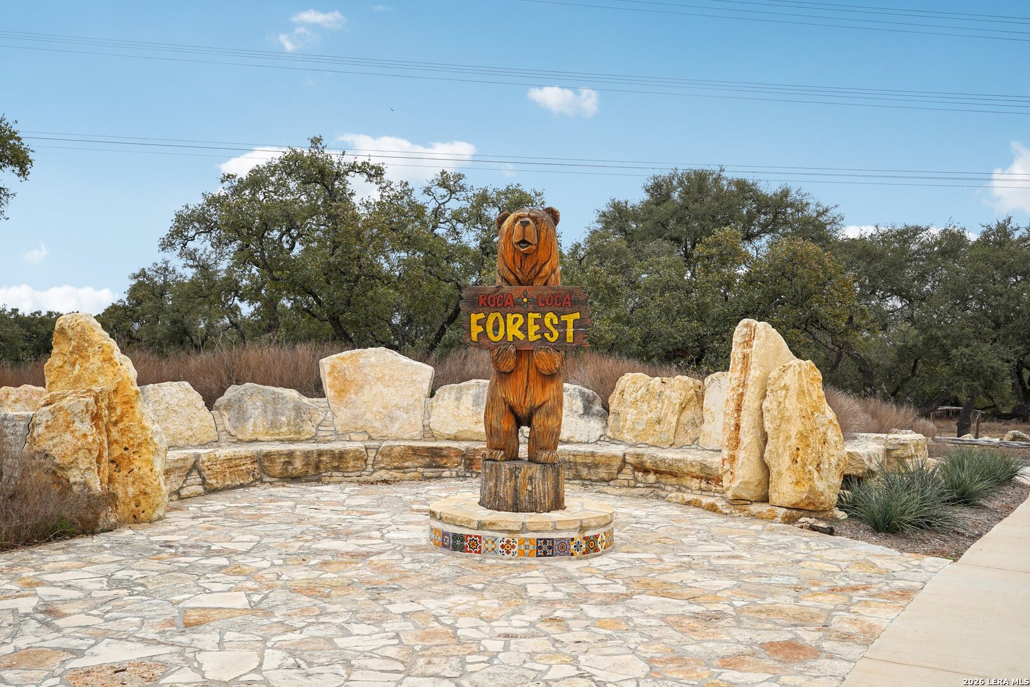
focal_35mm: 35
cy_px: 344
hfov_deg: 54.4
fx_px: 1001
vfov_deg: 37.9
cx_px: 515
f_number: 8
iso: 100
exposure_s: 1/80
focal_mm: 35
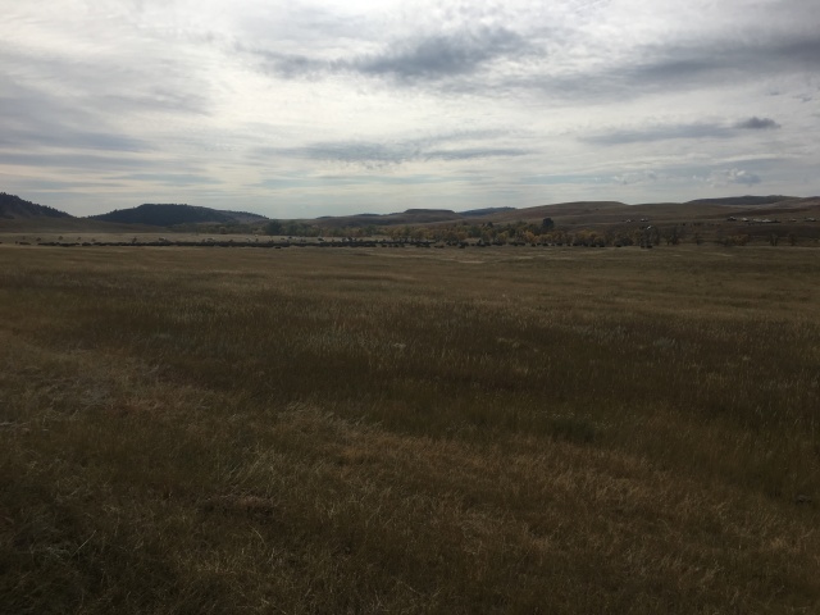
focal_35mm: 29
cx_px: 410
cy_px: 308
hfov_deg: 61.7
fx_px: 687
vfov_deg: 48.2
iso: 25
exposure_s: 1/3497
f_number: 2.2
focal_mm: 4.15
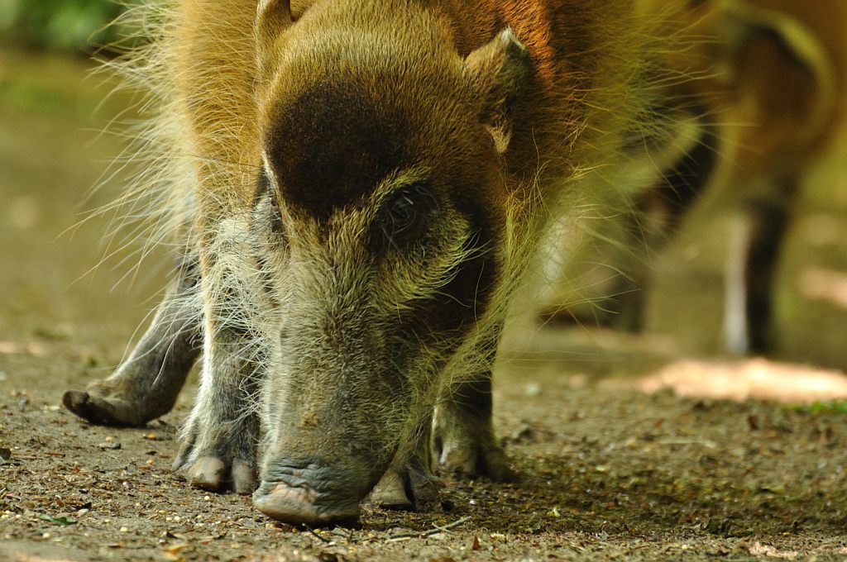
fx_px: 10574
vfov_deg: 3.0
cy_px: 281
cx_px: 424
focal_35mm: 450
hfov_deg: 4.6
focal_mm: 300
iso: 1000
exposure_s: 1/40
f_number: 5.6
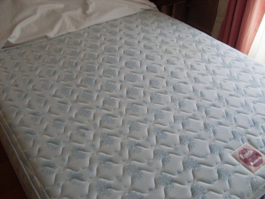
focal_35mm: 38
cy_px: 100
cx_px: 132
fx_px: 291
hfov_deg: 49.0
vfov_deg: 37.7
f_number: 2.8
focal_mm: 6.3
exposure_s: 1/60
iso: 100
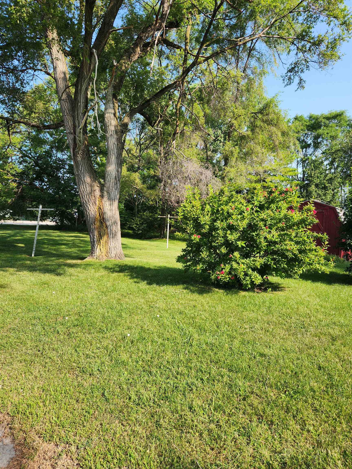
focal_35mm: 23
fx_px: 312
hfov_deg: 58.9
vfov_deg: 73.9
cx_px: 176
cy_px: 234
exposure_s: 1/565
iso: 20
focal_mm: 5.4
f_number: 1.8
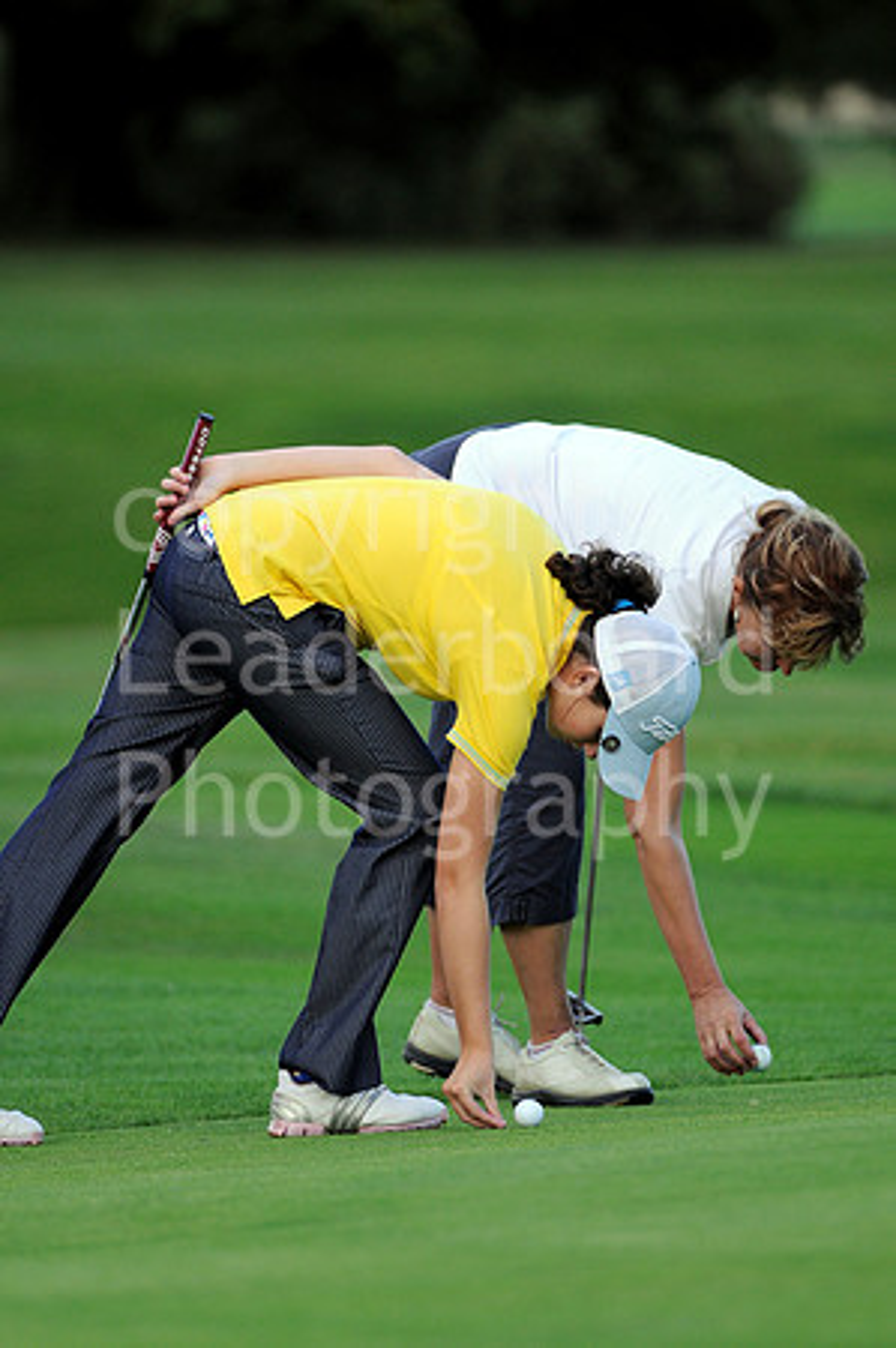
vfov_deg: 4.6
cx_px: 448
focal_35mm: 450
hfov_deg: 3.0
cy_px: 674
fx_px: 16838
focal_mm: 300
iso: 560
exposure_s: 1/800
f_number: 4
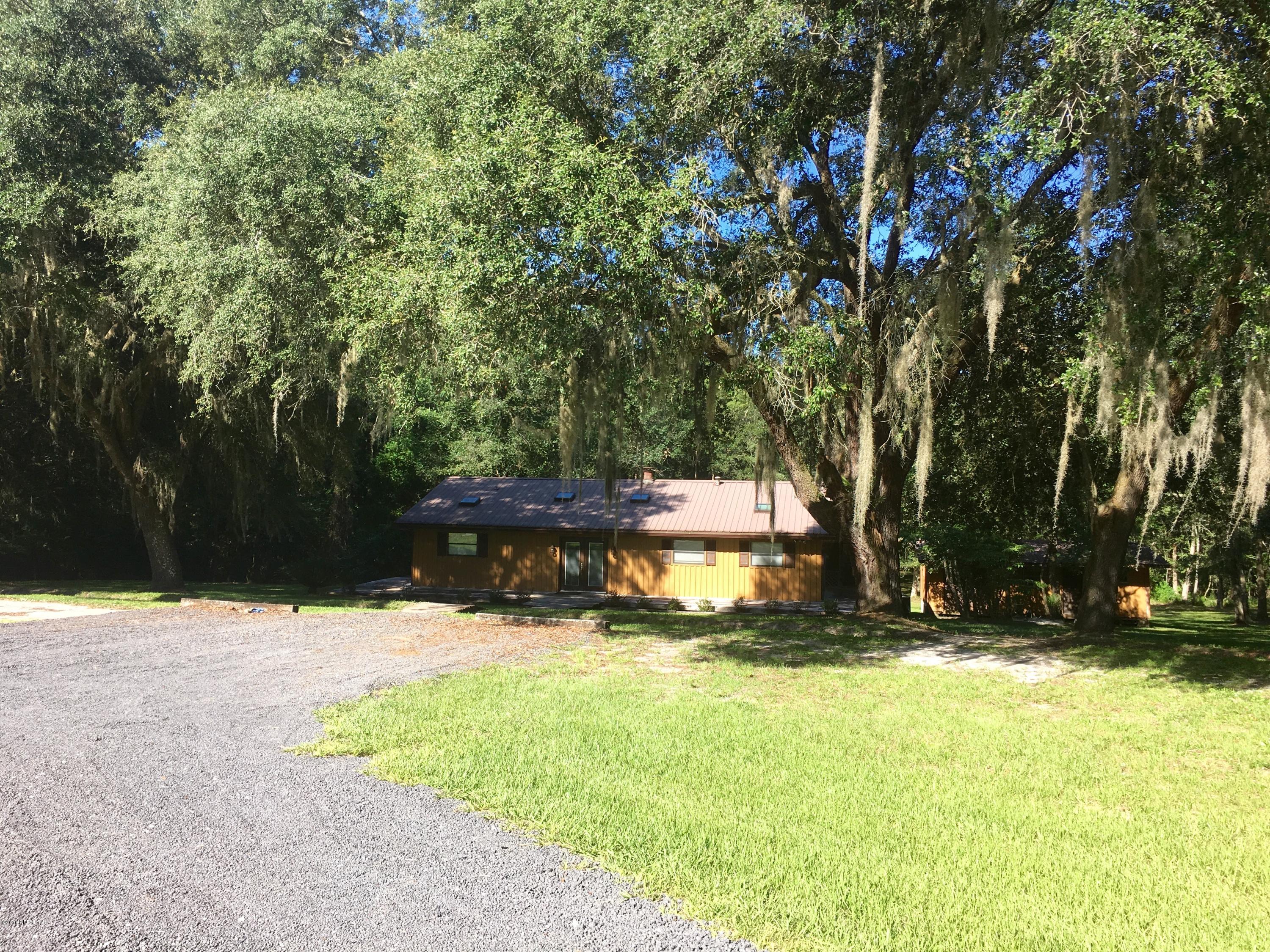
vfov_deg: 48.2
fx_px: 1064
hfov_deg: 61.7
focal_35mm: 29
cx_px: 635
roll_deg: -0.7
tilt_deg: +2.1
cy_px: 476
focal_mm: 4.15
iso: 25
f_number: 2.2
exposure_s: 1/503
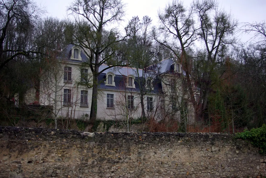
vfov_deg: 34.3
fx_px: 289
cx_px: 133
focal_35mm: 39
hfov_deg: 49.5
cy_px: 89
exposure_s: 1/45
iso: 100
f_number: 4
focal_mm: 26
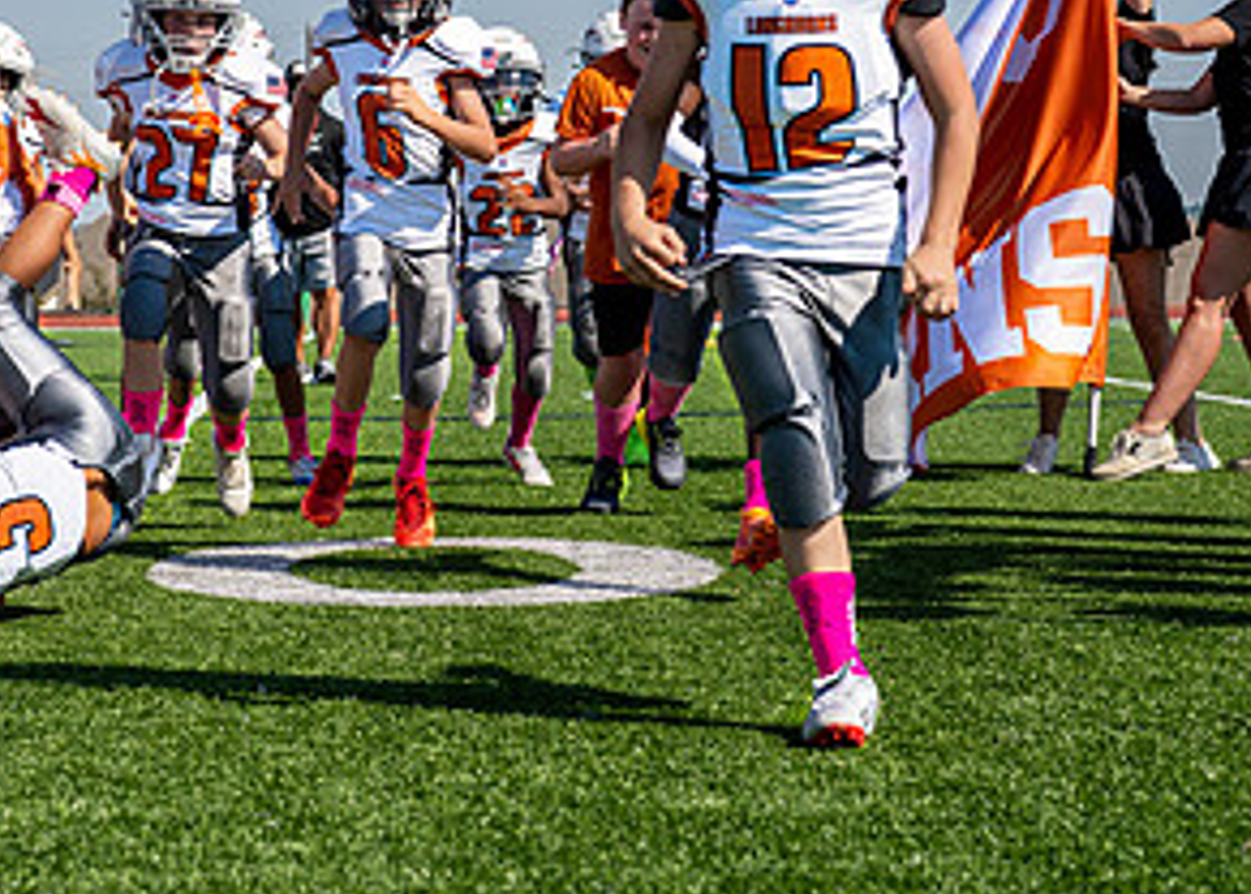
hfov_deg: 17.1
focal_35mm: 117
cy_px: 77
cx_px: 437
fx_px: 4158
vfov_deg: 12.2
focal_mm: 50
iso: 100
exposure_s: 1/1250
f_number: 4
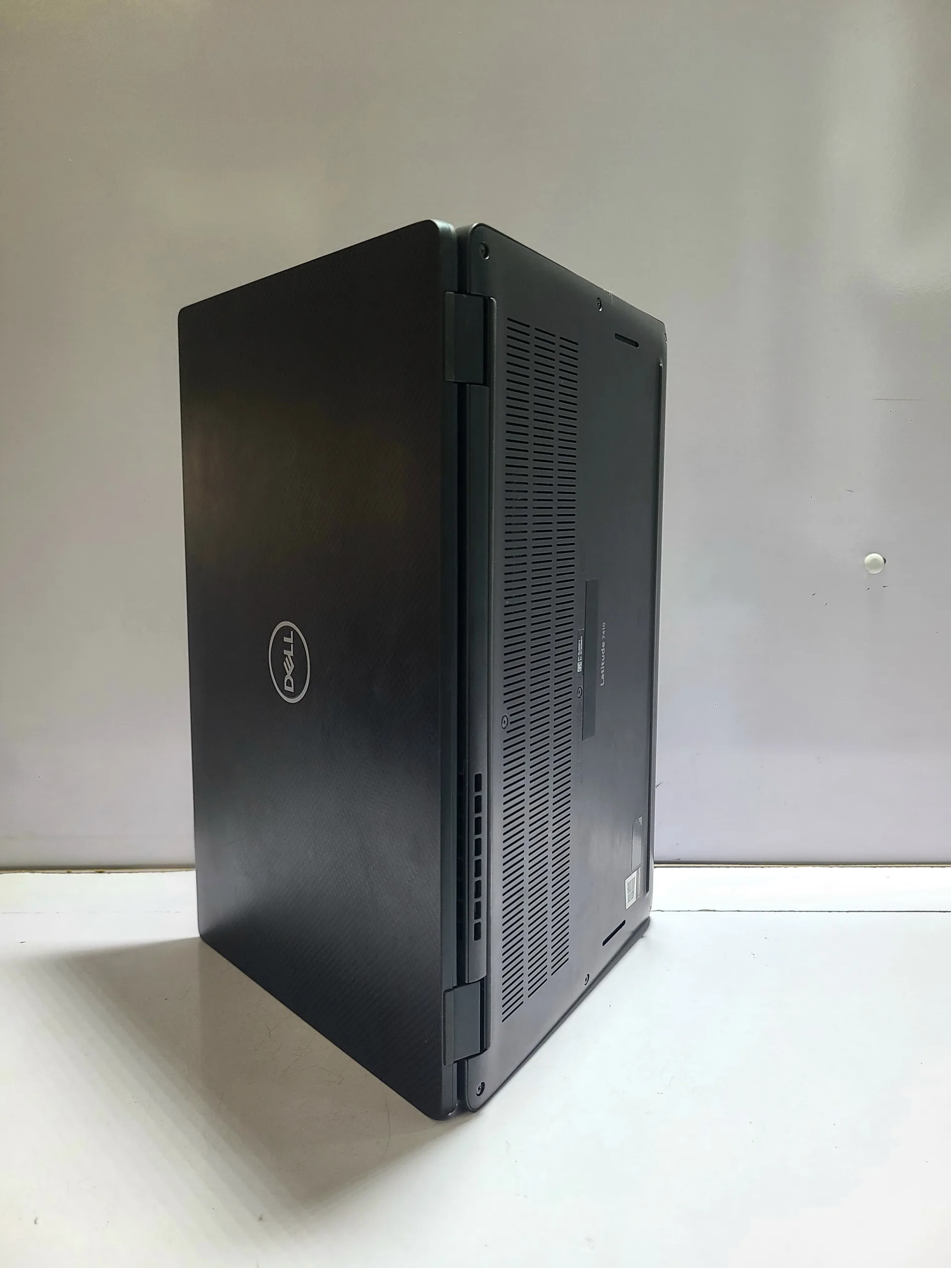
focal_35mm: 26
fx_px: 952
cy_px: 634
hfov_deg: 53.1
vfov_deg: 67.3
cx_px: 476
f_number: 1.8
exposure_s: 1/50
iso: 80
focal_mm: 5.4
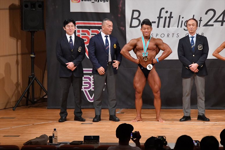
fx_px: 1356
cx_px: 112
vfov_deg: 6.3
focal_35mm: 217
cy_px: 75
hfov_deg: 9.5
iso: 8000
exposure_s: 1/400
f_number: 5.6
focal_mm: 145
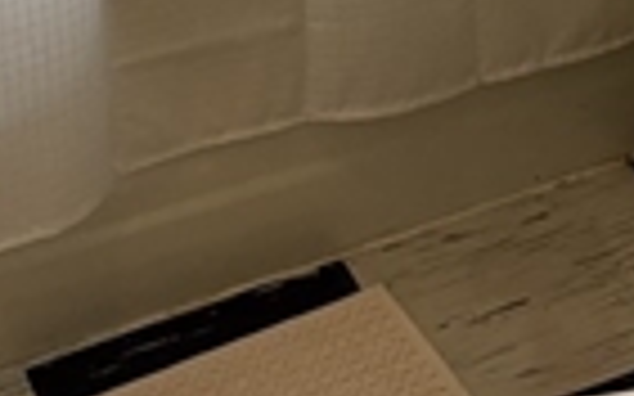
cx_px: 517
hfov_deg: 13.9
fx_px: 2591
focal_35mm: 150
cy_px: -801
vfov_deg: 7.6
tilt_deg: -11.5
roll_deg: +1.5
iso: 125
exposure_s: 1/120
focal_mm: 5.96
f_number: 1.6
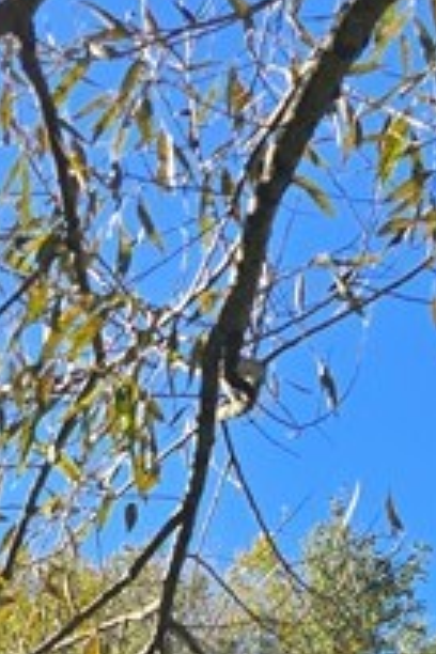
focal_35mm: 120
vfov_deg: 13.1
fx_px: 2180
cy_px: 1545
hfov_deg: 11.4
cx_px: 48
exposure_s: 1/380
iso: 12
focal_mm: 6.3
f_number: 1.7
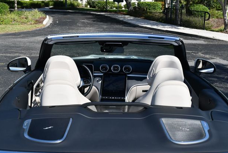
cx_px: 110
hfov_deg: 36.8
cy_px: 75
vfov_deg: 25.1
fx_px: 342
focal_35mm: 54
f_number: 8
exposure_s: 1/250
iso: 110
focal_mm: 26
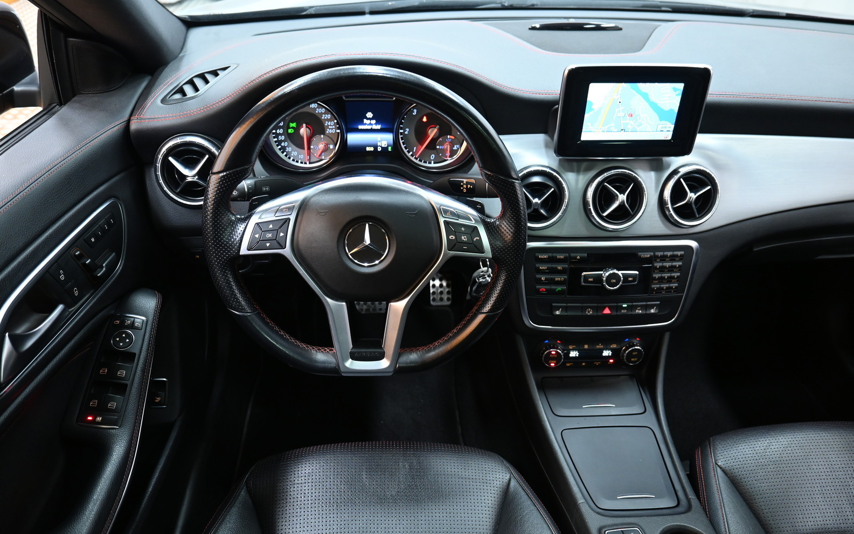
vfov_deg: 49.3
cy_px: 279
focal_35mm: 25
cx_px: 418
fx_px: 582
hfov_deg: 72.5
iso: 1250
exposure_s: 1/25
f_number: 3.5
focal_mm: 16
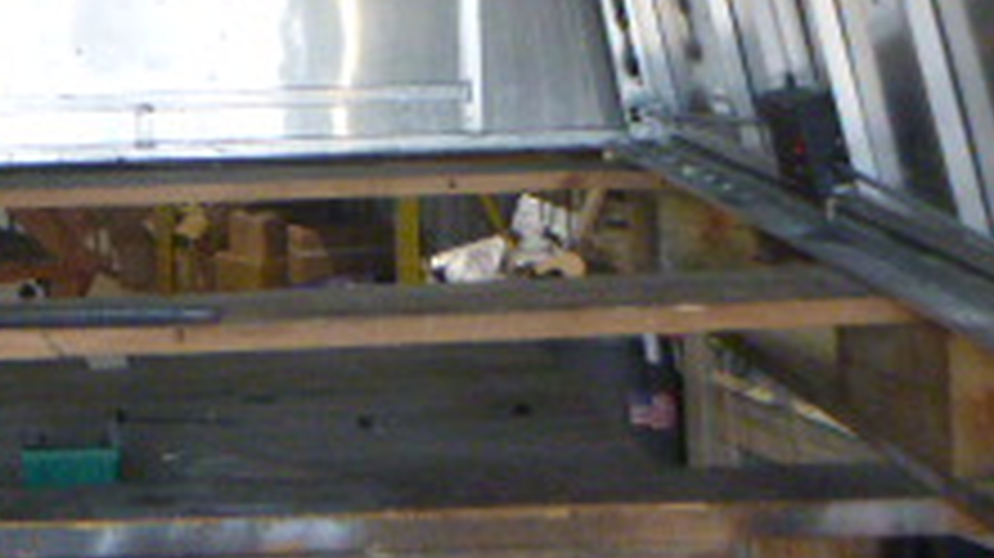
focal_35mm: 79
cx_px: 148
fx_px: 2081
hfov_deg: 26.2
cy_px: -315
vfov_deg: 14.1
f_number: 3.9
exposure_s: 1/60
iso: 400
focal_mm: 4.5
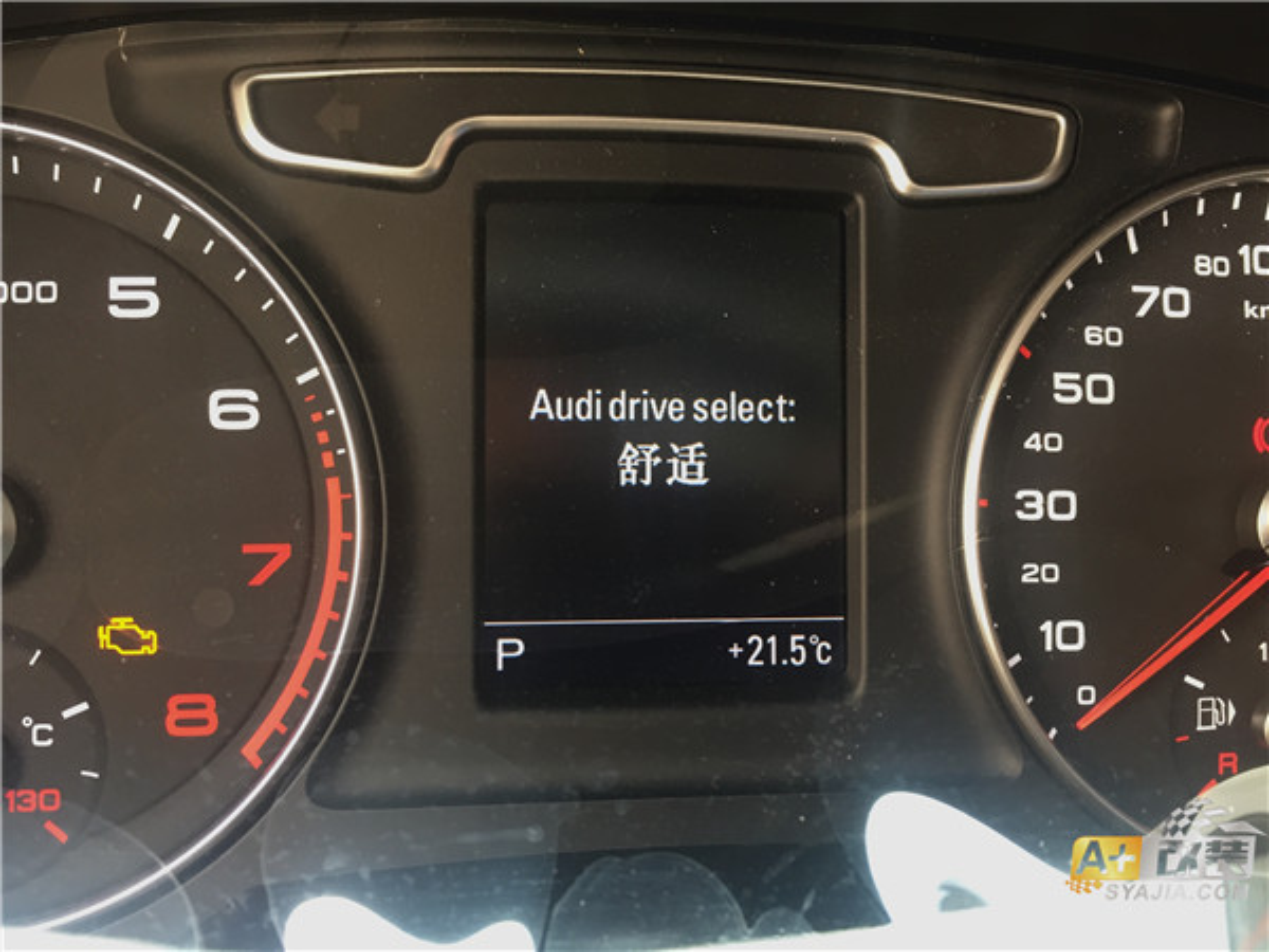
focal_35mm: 29
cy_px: 476
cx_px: 634
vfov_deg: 48.2
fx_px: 1063
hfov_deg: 61.7
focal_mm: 4.15
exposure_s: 1/30
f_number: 2.2
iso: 64
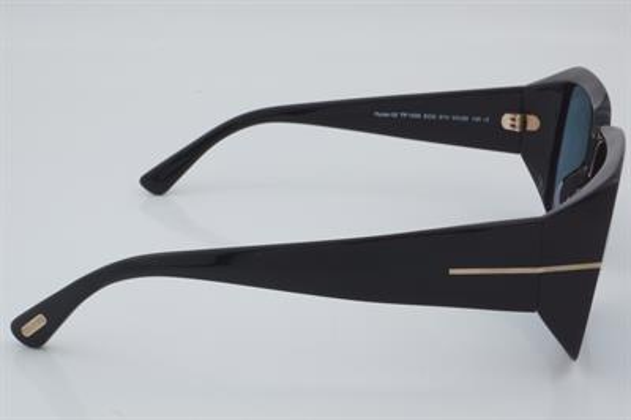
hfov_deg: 27.0
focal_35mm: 75
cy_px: 210
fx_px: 1313
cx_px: 316
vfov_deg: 18.2
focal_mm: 50
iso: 100
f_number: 32
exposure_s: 1/3
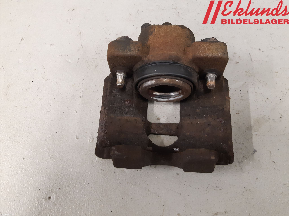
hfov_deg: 67.3
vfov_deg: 53.1
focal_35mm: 26
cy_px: 108
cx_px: 144
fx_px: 217
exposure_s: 1/50
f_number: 1.7
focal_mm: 3.93
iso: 250
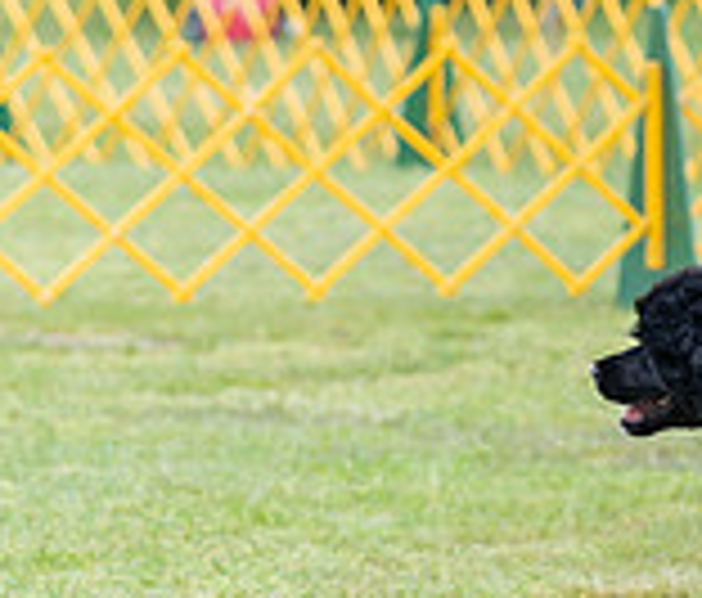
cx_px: 903
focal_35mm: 441
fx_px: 9402
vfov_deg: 3.6
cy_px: 40
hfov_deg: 4.3
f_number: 3.5
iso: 100
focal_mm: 104
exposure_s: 1/500
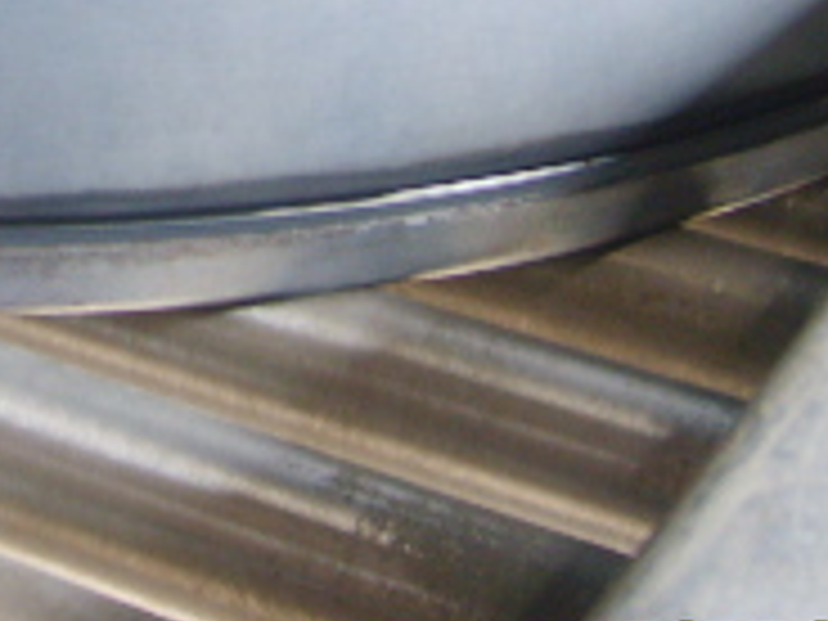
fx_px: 2918
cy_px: -288
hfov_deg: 15.6
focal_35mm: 122
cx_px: -135
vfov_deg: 11.7
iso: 104
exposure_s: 1/30
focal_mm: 5.8
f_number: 2.8
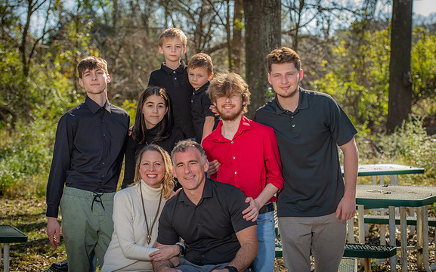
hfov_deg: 24.7
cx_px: 218
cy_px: 134
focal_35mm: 84
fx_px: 998
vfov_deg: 15.5
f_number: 4
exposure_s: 1/250
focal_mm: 82
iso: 50
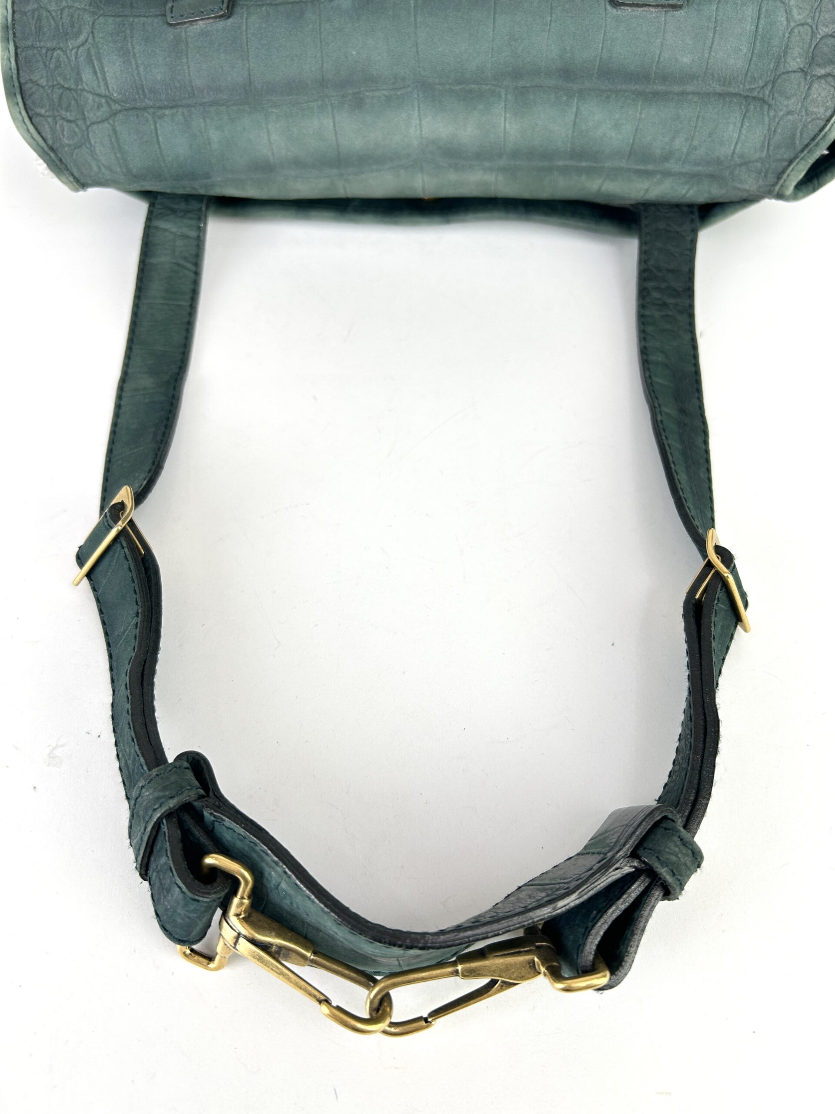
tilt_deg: -56.6
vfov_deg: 67.3
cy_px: 557
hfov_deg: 53.1
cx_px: 418
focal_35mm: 26
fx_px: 836
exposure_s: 1/118
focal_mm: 5.7
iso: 32
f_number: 1.5
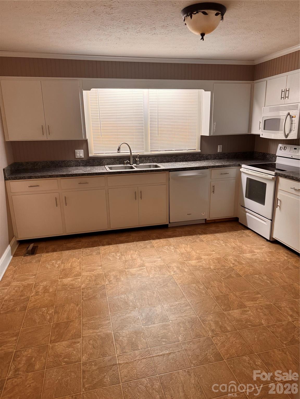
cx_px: 150
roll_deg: +1.7
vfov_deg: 71.6
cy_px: 200
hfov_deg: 56.8
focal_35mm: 24
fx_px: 277
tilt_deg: -15.6
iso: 250
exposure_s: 1/60
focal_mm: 6.76
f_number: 1.78
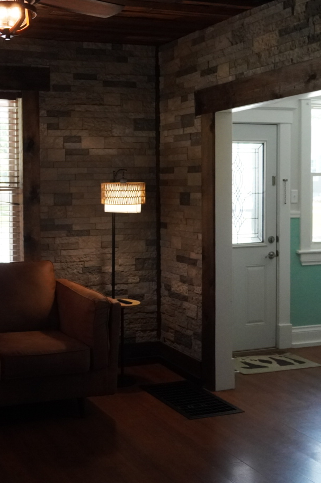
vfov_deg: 41.0
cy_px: 208
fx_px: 642
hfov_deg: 26.9
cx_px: 24
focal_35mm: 48
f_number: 3.5
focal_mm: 18
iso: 2500
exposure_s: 1/160
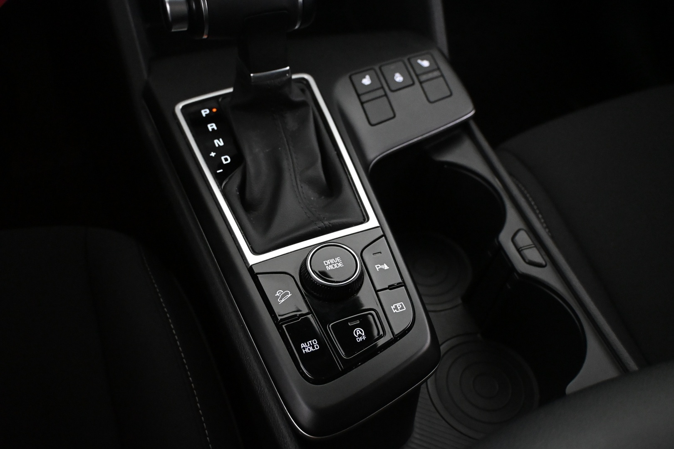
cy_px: 224
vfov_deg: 36.9
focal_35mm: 36
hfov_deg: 53.1
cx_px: 337
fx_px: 674
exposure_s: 1/60
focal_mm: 24
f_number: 4.2
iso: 6400
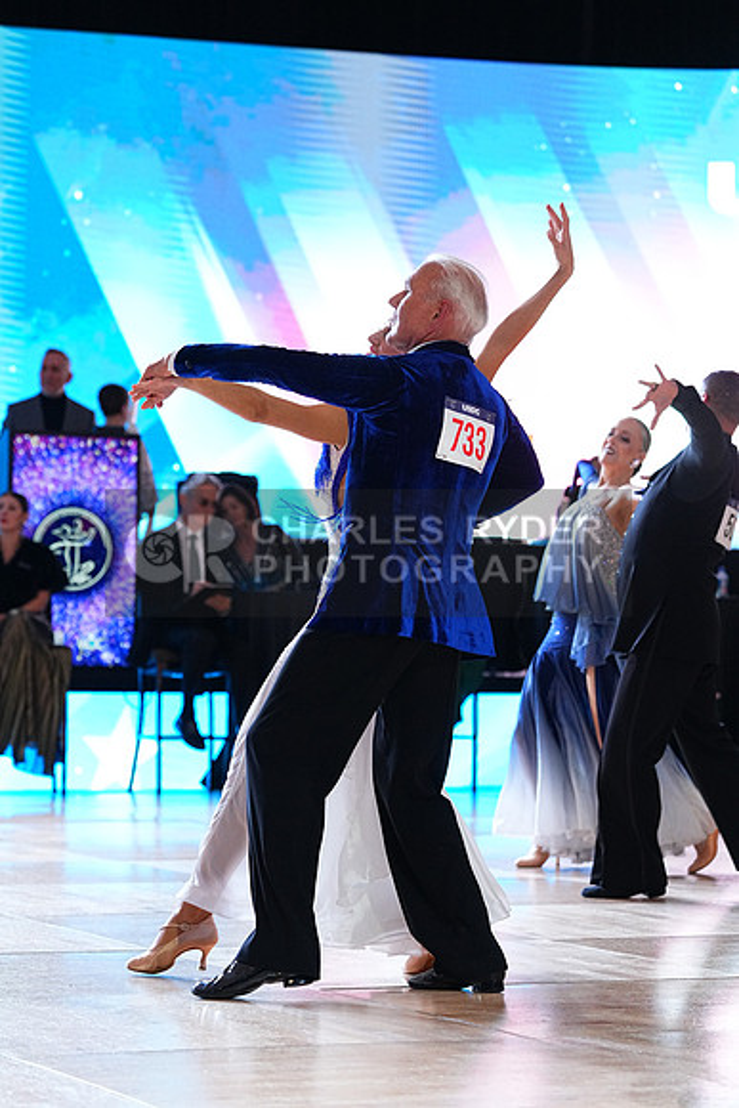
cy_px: 554
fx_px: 3785
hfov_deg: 11.2
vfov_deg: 16.6
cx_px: 370
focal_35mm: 123
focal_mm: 123
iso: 2500
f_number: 4
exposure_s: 1/400
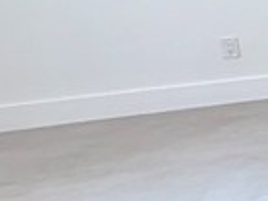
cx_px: 937
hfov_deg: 9.6
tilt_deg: -9.8
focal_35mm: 103
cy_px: 8
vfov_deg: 14.2
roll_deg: +1.0
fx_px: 797
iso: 64
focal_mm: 2.22
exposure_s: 1/120
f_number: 2.2
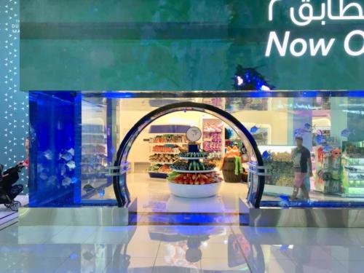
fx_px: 305
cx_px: 182
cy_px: 136
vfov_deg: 48.2
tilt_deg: -0.5
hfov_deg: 61.7
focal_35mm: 29
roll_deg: +0.0
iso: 50
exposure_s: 1/33
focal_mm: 4.15
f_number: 2.2
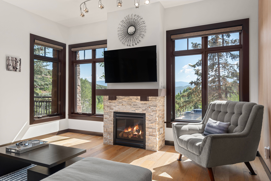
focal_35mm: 25
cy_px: 90
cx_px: 136
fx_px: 188
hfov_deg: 71.5
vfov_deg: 51.3
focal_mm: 25
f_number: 7.1
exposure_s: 1/60
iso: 500
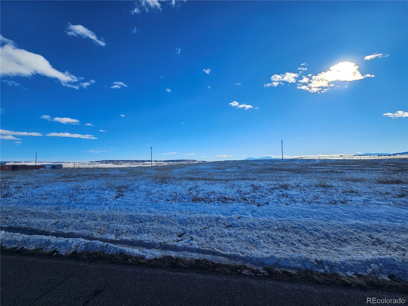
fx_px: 153
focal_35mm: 13
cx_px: 204
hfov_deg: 106.2
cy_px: 153
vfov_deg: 89.9
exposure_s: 1/4087
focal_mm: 2.2
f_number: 2.2
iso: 50
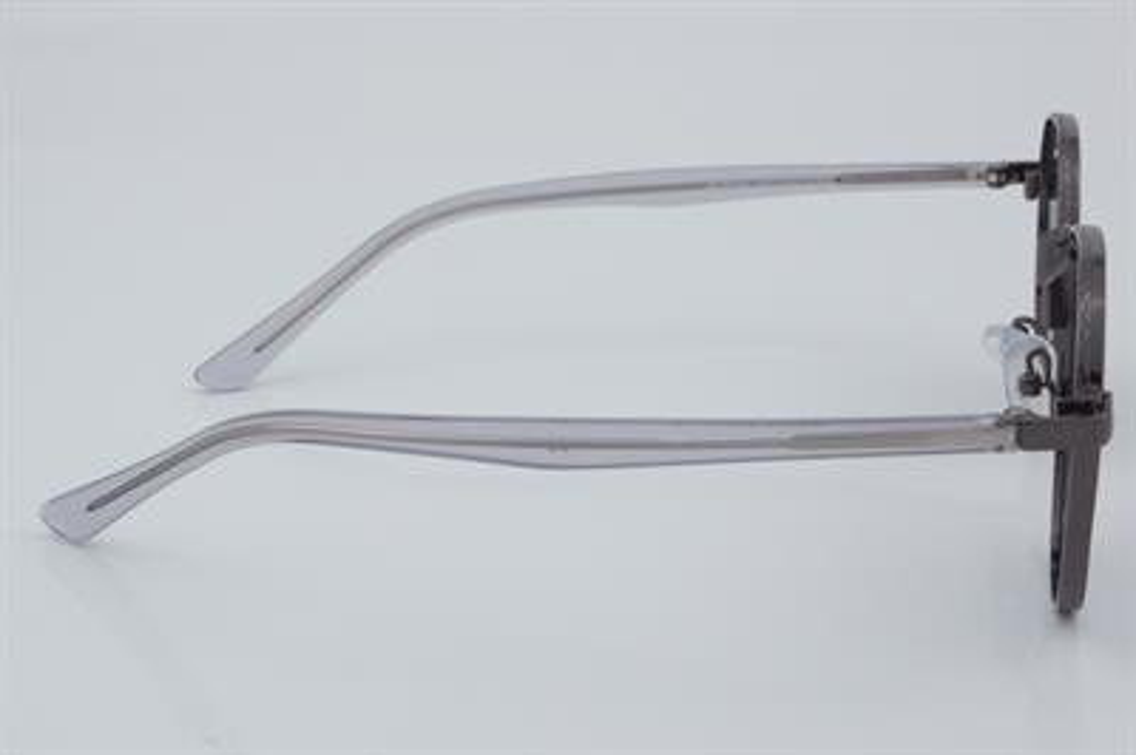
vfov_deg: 18.2
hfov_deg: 27.0
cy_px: 378
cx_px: 568
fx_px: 2365
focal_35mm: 75
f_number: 32
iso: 100
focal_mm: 50
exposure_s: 1/4
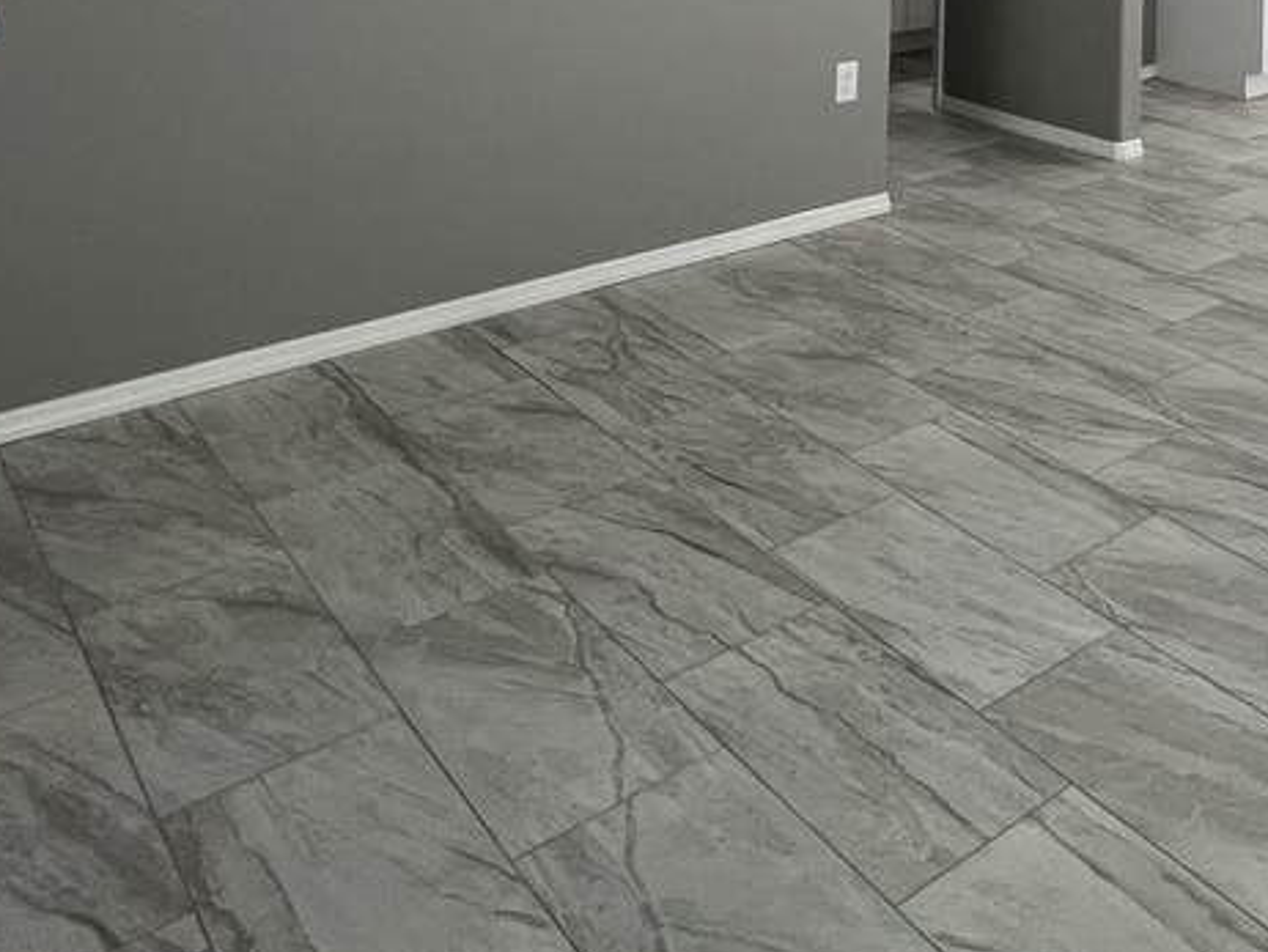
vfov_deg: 31.9
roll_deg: -1.1
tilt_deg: +1.6
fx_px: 1319
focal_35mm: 36
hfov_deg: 46.2
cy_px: -236
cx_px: 1147
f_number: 1.8
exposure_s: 1/120
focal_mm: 1.57
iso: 125
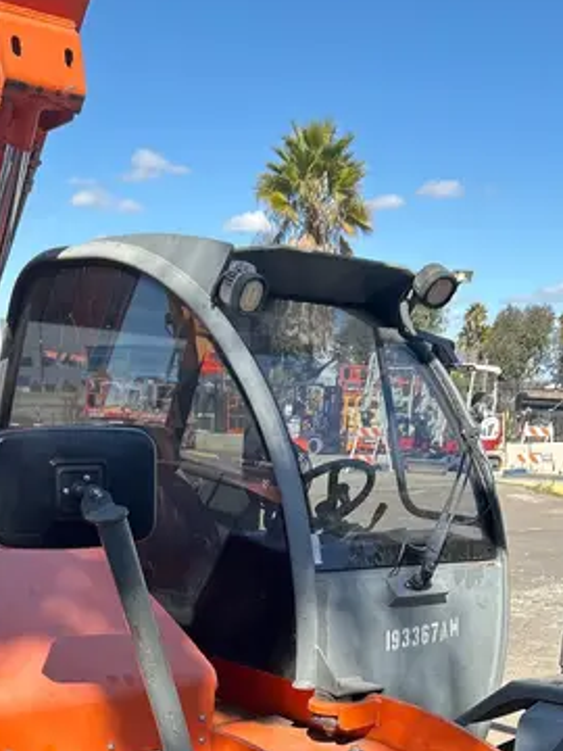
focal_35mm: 53
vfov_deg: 33.5
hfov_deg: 27.4
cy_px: 725
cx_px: 188
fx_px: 1149
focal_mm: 5.7
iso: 50
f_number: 1.5
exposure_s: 1/1724
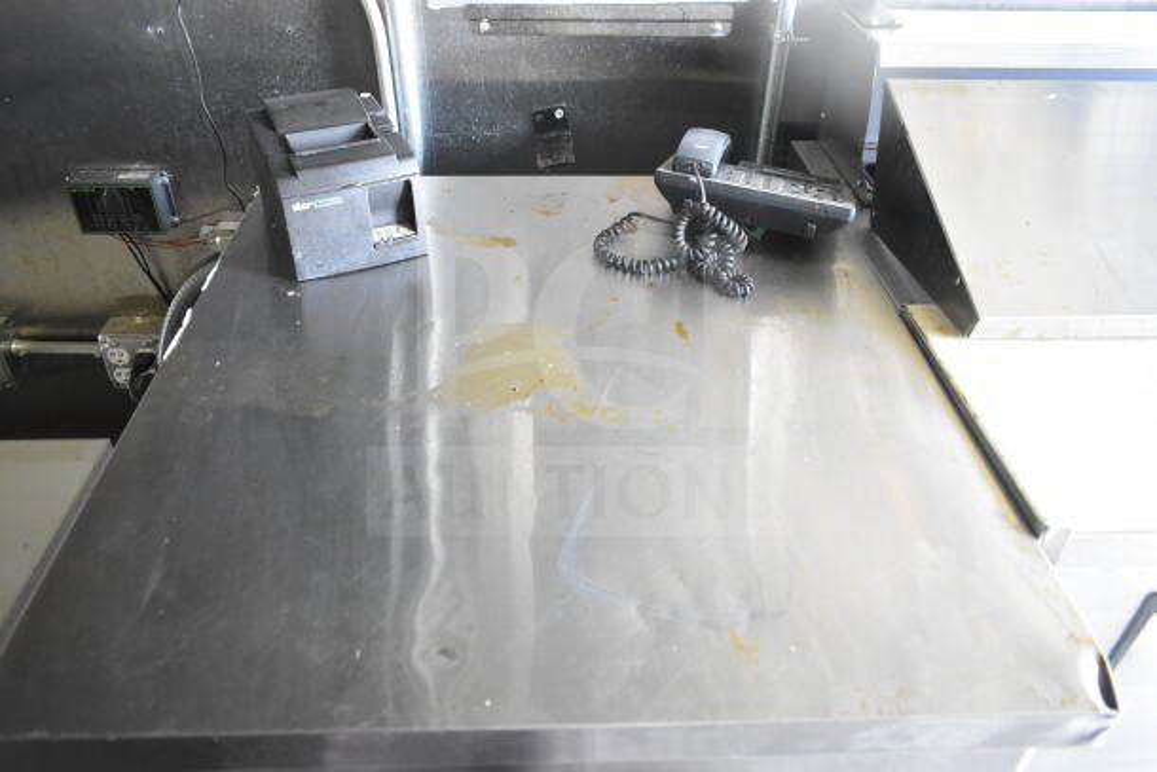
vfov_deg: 48.0
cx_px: 578
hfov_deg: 67.4
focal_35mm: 27
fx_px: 868
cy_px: 386
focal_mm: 18
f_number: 3.5
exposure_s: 1/30
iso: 2800
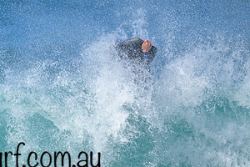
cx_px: -8
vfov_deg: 0.8
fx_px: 11930
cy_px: 147
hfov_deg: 1.2
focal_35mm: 1718
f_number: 6.3
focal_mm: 800
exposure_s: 1/2000
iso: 280
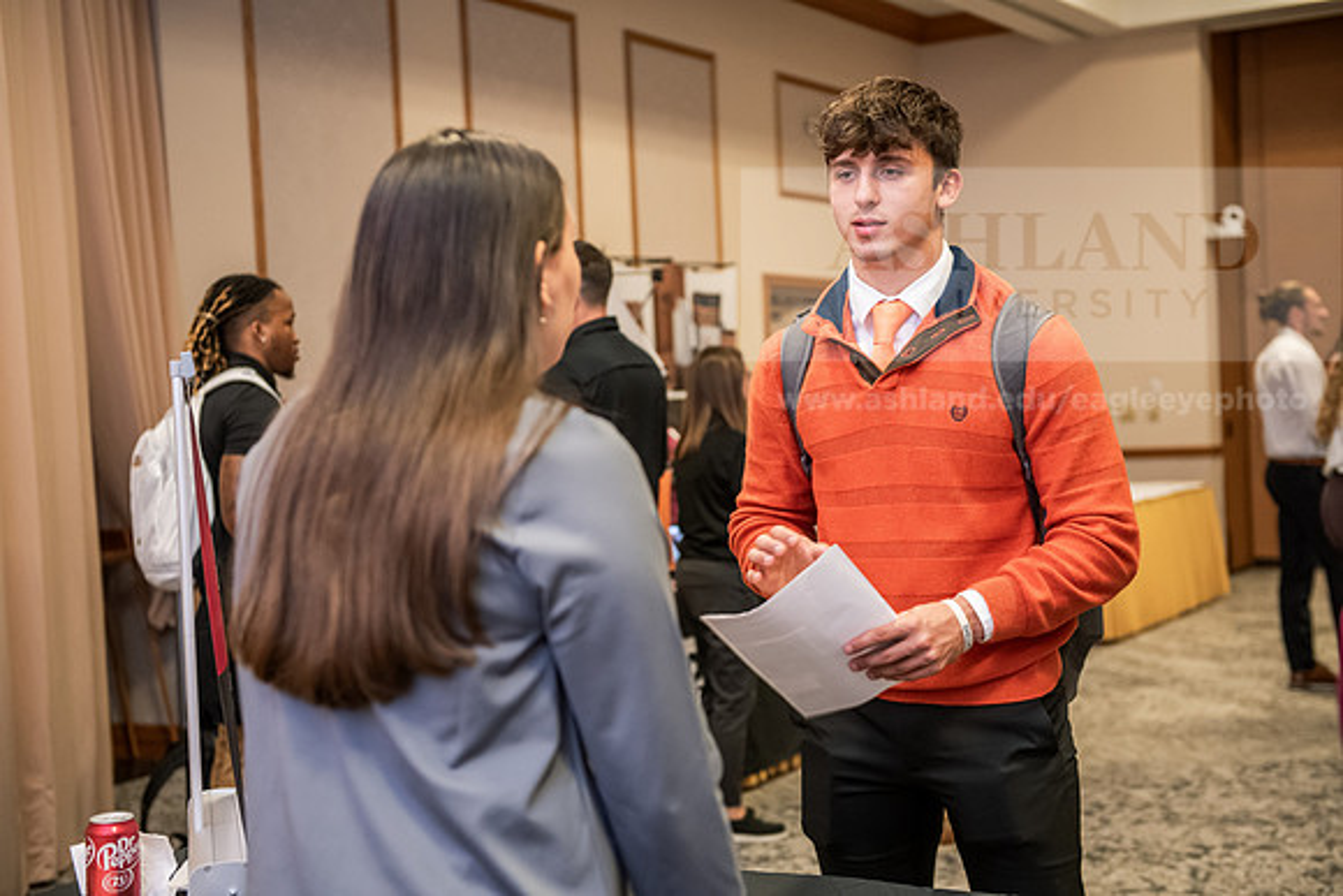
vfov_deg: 24.6
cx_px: 672
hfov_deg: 36.2
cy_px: 448
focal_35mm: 55
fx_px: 2052
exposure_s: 1/160
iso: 2500
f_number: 3.2
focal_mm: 55
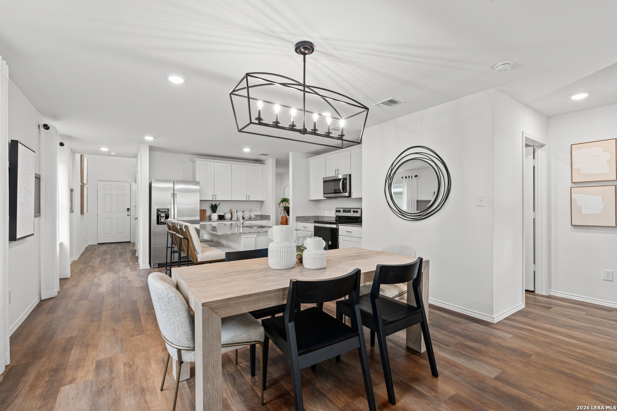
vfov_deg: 73.7
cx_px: 308
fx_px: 274
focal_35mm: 16
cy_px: 206
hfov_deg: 96.7
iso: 400
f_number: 8
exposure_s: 1/3
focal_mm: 16
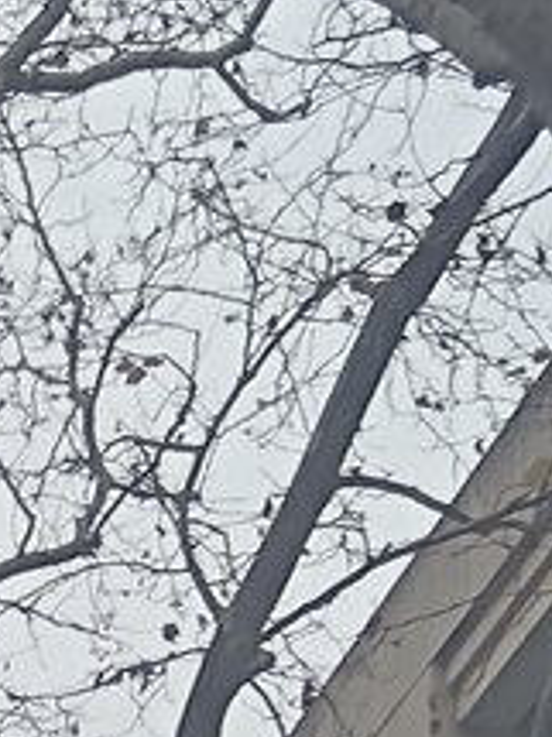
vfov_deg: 7.8
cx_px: -981
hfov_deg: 6.4
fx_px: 4555
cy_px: 2340
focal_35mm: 214
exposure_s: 1/100
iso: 128
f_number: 1.9
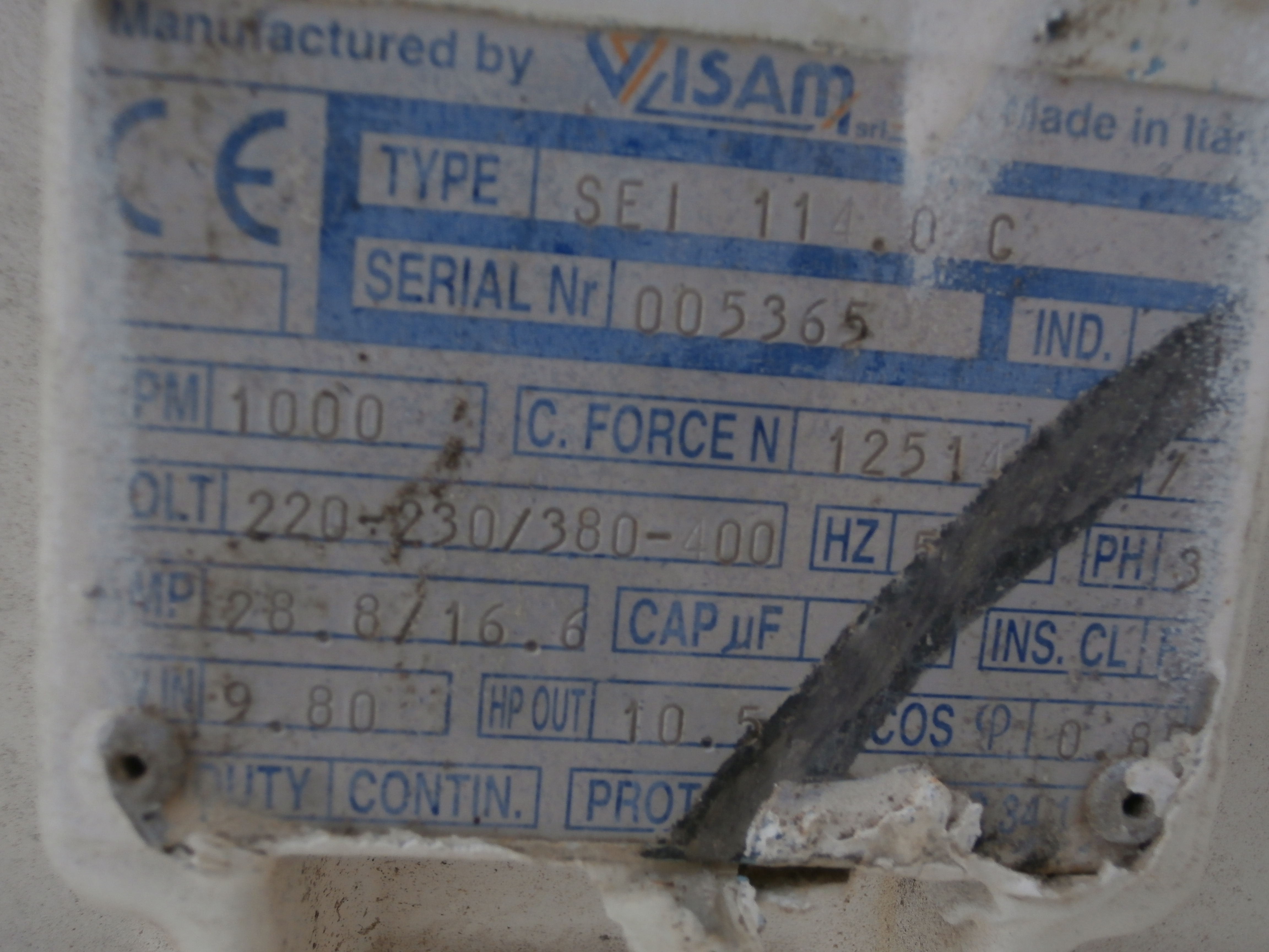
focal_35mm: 38
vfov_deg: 37.7
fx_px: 1393
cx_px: 634
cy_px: 476
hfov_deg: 49.0
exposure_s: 1/800
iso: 100
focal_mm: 6.67
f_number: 3.9
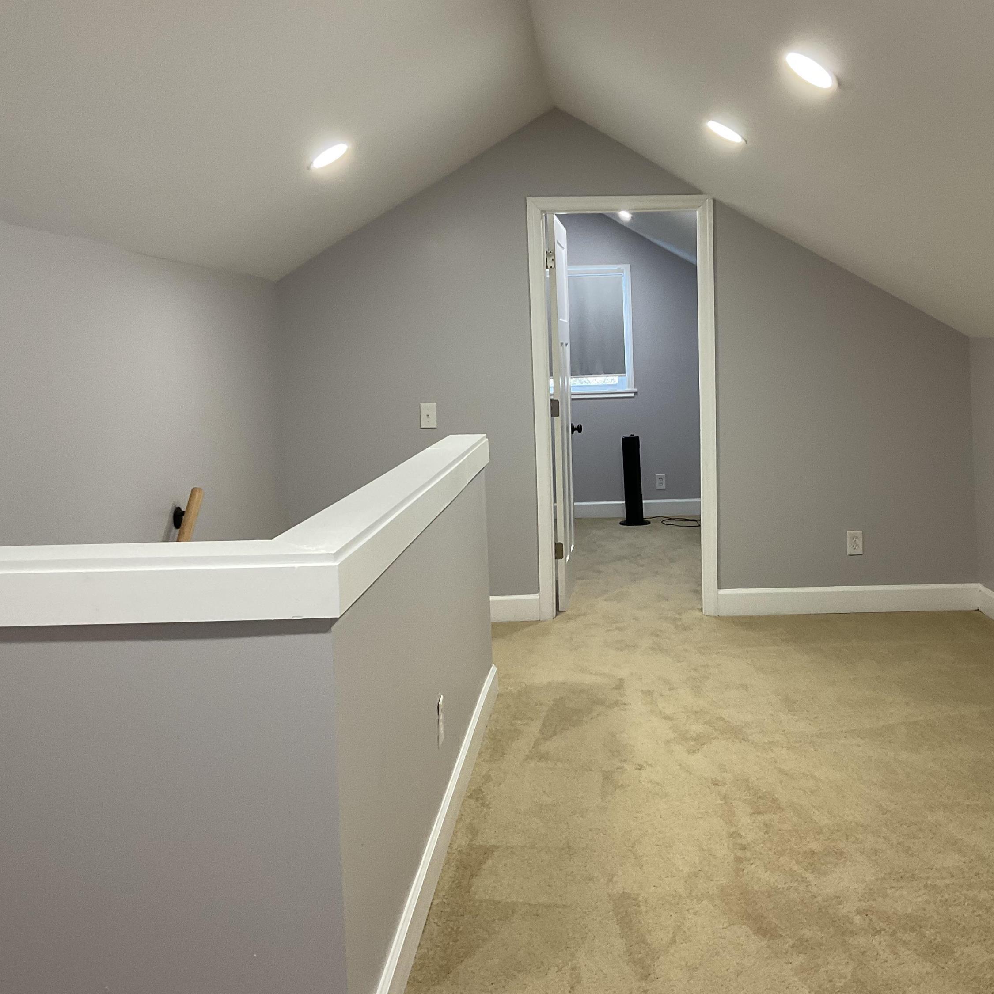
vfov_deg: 47.2
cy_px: 488
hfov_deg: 46.6
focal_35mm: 35
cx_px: 643
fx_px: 1137
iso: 64
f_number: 1.8
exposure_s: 1/60
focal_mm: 3
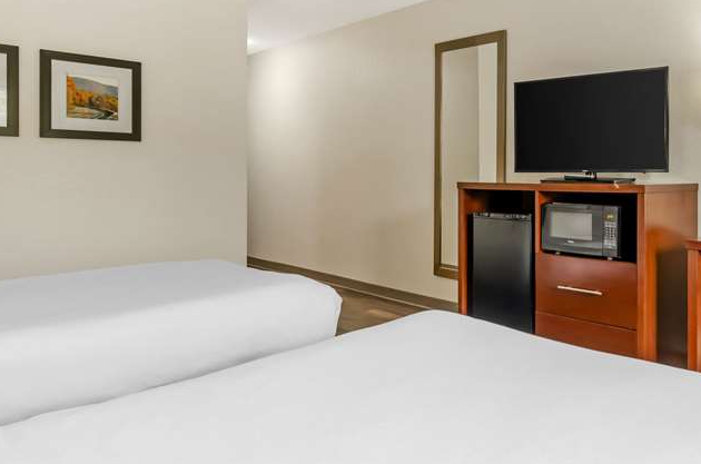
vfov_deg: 48.0
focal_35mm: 27
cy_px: 229
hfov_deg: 64.1
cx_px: 520
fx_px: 521
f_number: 8
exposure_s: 1/1.67
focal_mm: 11
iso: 200
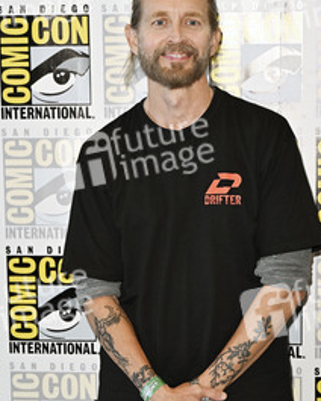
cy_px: 230
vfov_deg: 20.8
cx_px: 180
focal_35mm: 92
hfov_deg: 16.7
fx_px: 1093
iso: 1250
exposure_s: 1/250
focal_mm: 65
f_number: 5
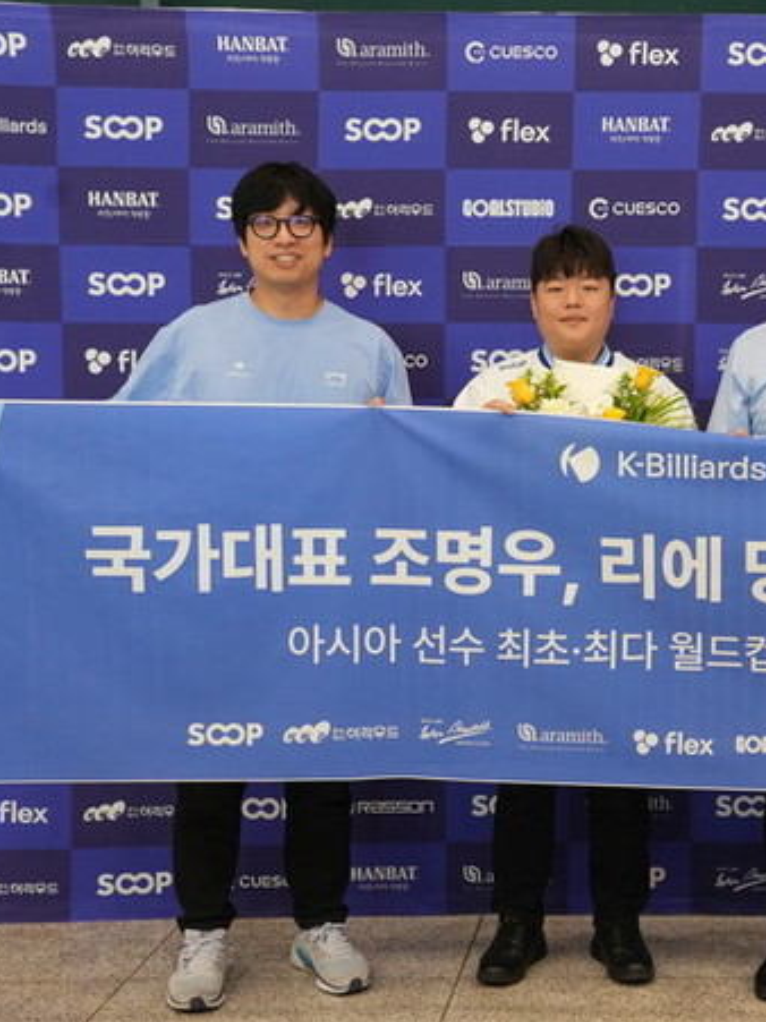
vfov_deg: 33.2
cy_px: 512
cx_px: 684
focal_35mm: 58
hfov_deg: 24.5
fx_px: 1712
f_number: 5.6
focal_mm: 40
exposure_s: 1/60
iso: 1600
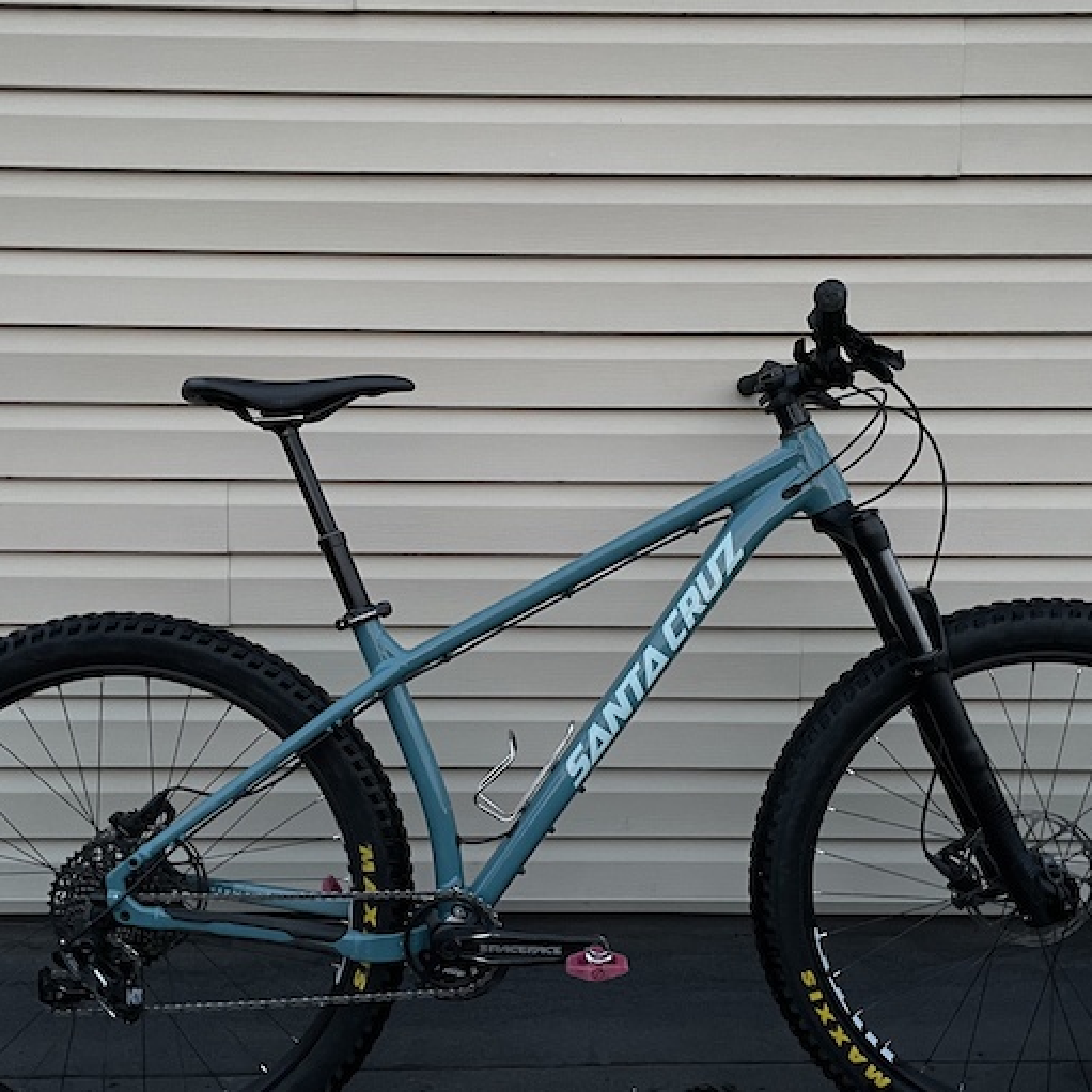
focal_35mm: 36
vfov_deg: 45.9
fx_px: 1285
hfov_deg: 46.0
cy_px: 618
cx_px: 560
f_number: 1.6
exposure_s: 1/30
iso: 1000
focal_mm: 4.2
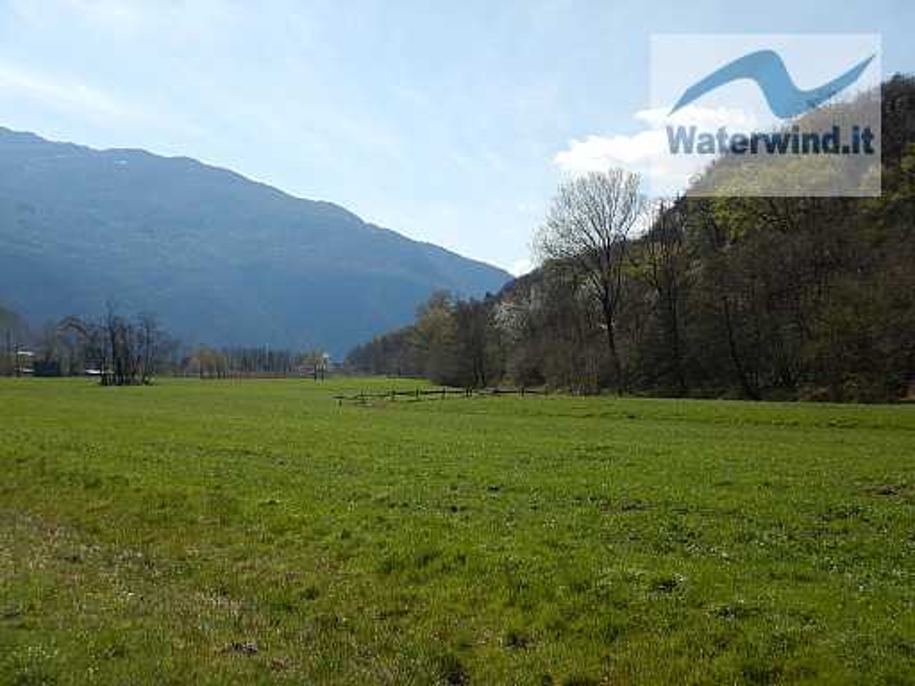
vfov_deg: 38.7
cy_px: 343
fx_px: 978
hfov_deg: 50.1
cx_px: 458
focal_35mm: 37
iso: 125
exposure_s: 1/1000
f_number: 4.2
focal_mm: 6.6
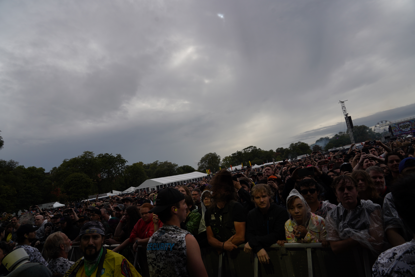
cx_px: 208
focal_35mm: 24
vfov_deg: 53.1
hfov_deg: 73.7
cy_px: 138
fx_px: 277
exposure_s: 1/640
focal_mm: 24
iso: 100
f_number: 8
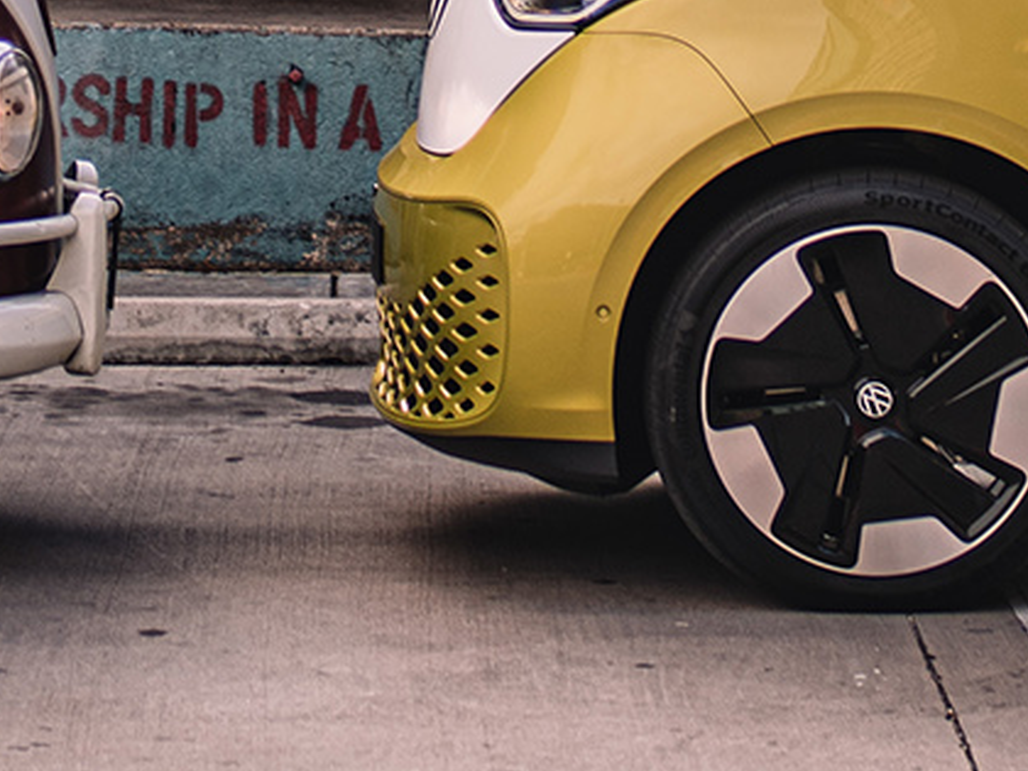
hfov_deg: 7.0
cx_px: 355
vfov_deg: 5.1
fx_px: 8375
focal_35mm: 282
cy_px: -1158
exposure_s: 1/200
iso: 100
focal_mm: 55
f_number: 2.8
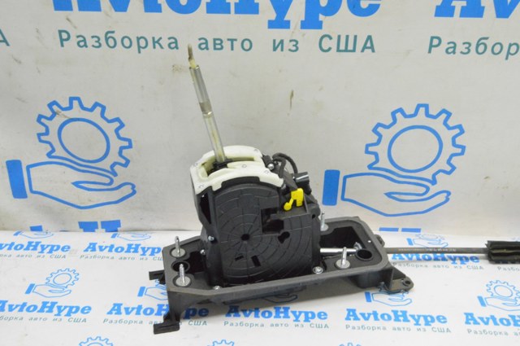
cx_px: 260
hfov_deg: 53.2
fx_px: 519
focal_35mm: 36
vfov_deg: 36.8
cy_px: 173
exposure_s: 1/15
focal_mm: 24
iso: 6400
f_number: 20
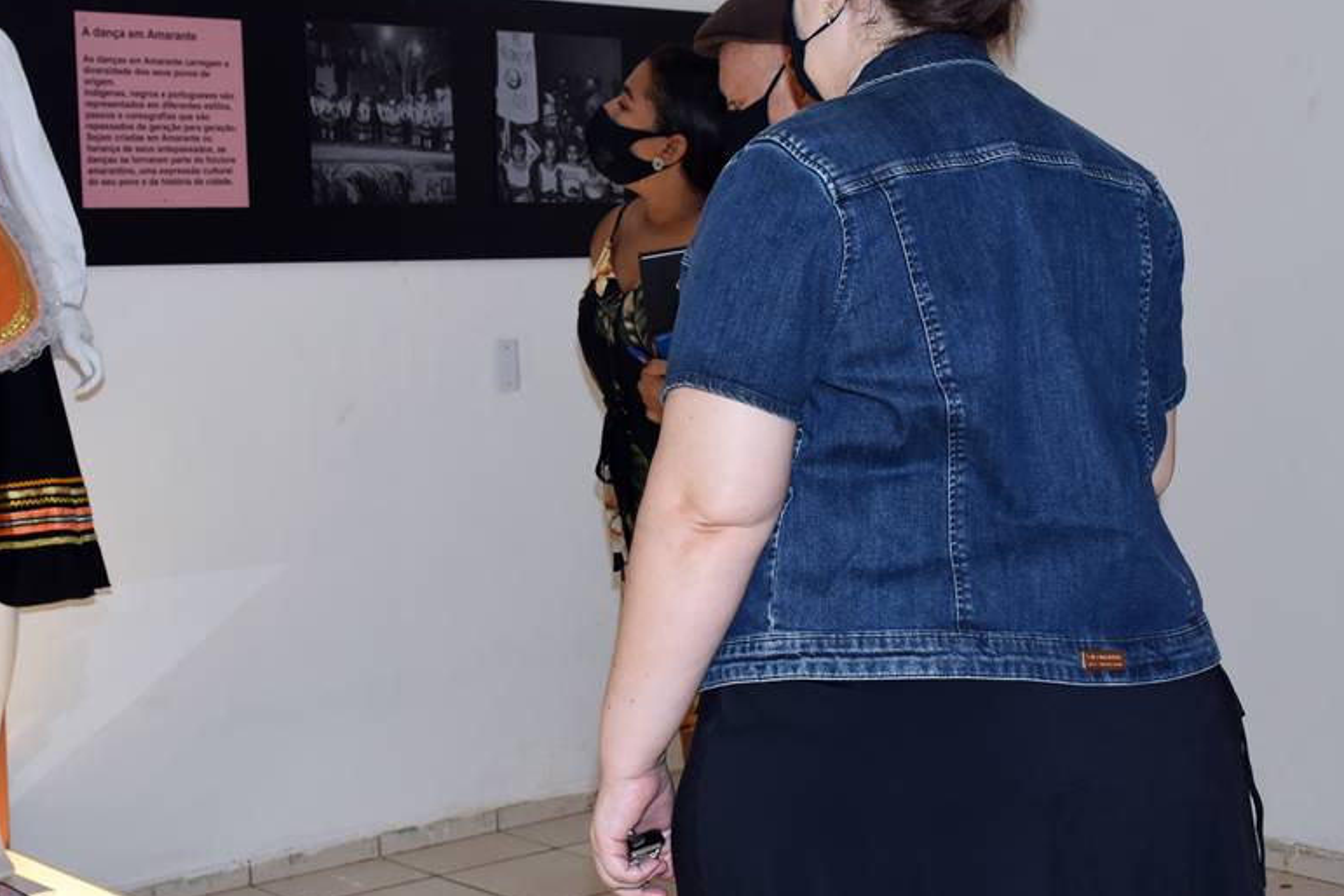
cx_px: 415
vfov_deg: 24.1
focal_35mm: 56
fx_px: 2091
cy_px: 319
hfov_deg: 35.2
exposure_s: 1/100
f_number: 8
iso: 800
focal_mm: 24
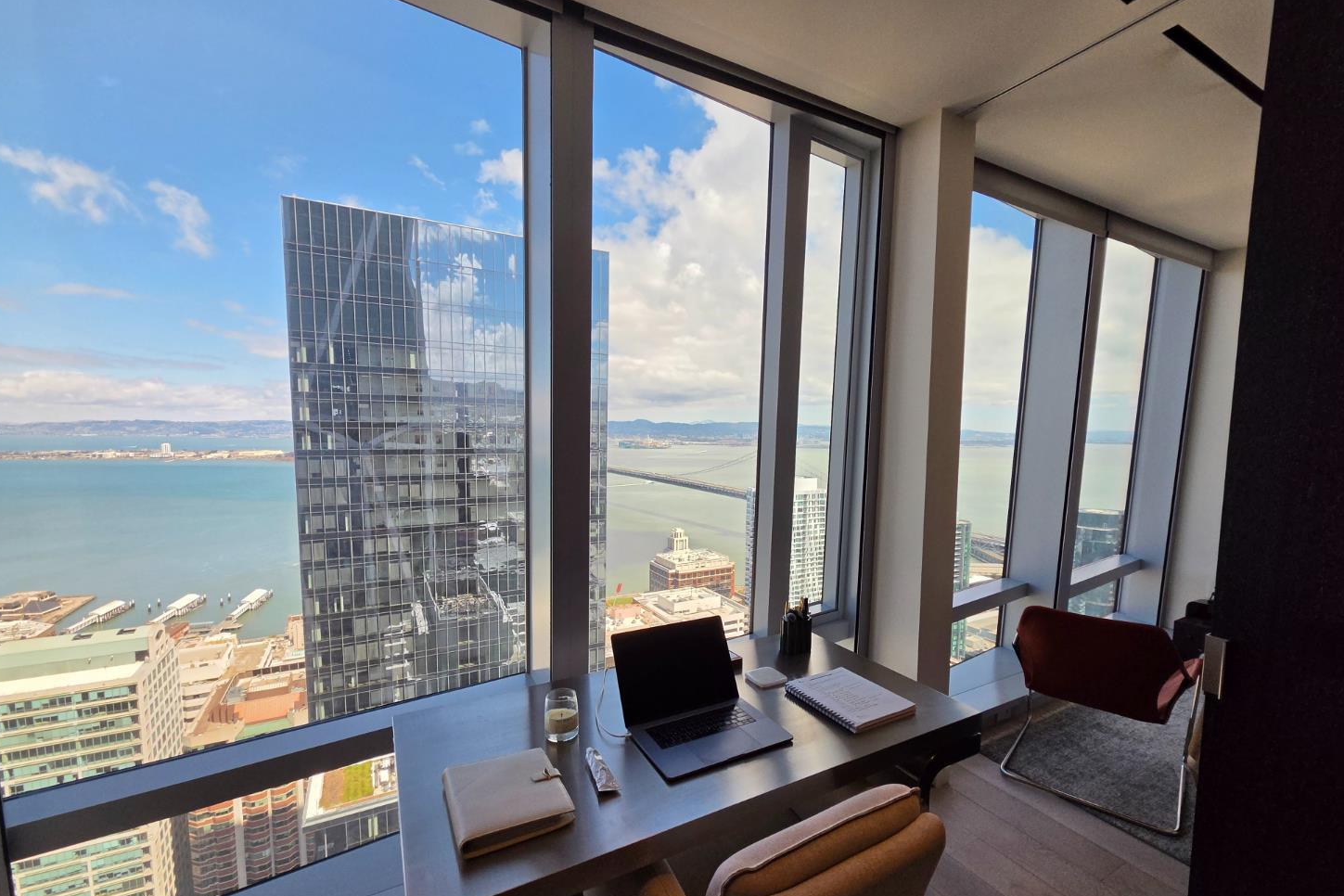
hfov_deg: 104.2
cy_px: 489
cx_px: 683
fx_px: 523
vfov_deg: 81.0
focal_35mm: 14
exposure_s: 1/1884
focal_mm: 2.2
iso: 100
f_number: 2.2
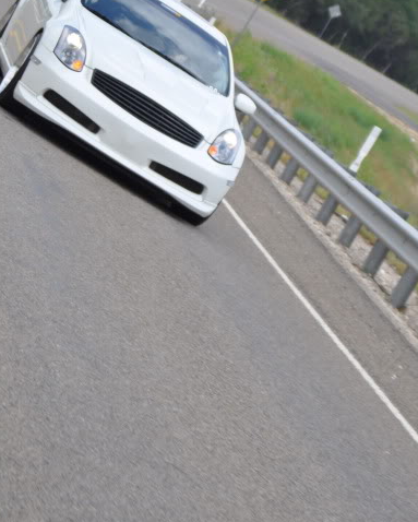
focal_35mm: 188
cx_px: 228
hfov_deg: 8.2
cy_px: 98
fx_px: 2904
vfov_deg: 10.2
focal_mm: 80
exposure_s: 1/500
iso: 200
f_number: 5.6
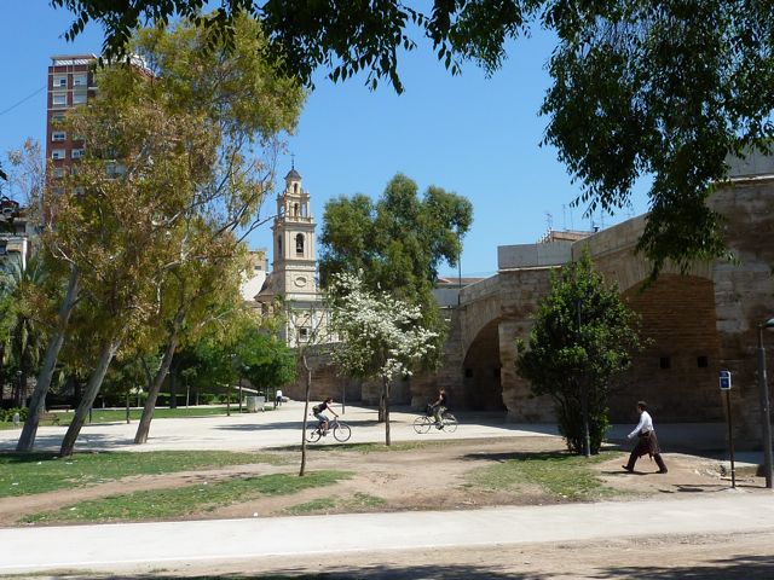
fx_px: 850
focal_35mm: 38
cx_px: 387
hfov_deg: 49.0
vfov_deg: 37.7
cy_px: 290
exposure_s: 1/400
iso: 80
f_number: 5
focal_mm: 4.4
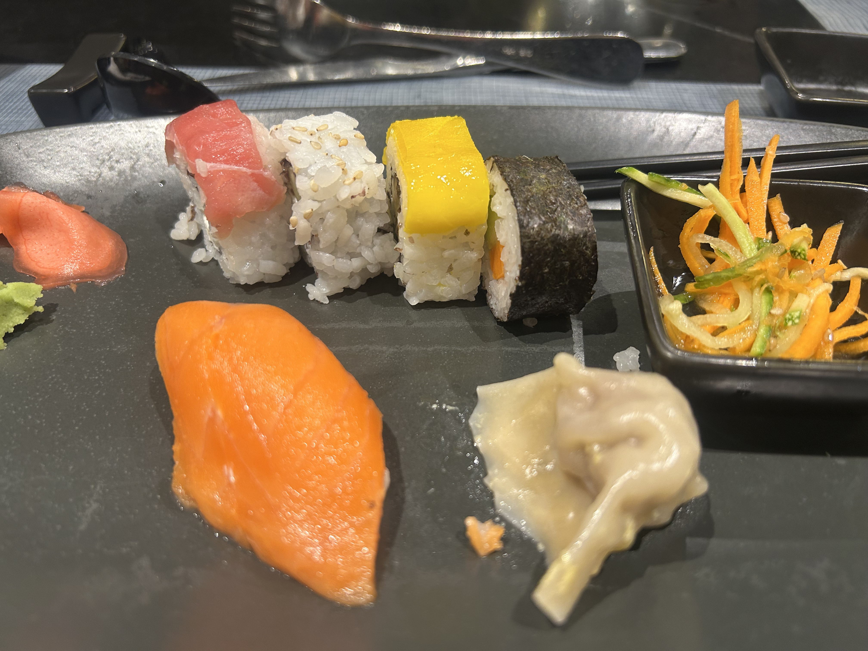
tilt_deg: -42.6
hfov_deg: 67.3
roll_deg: +0.7
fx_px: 652
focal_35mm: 26
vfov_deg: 53.1
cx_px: 434
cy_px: 326
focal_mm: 5.7
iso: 80
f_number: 1.5
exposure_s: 1/60
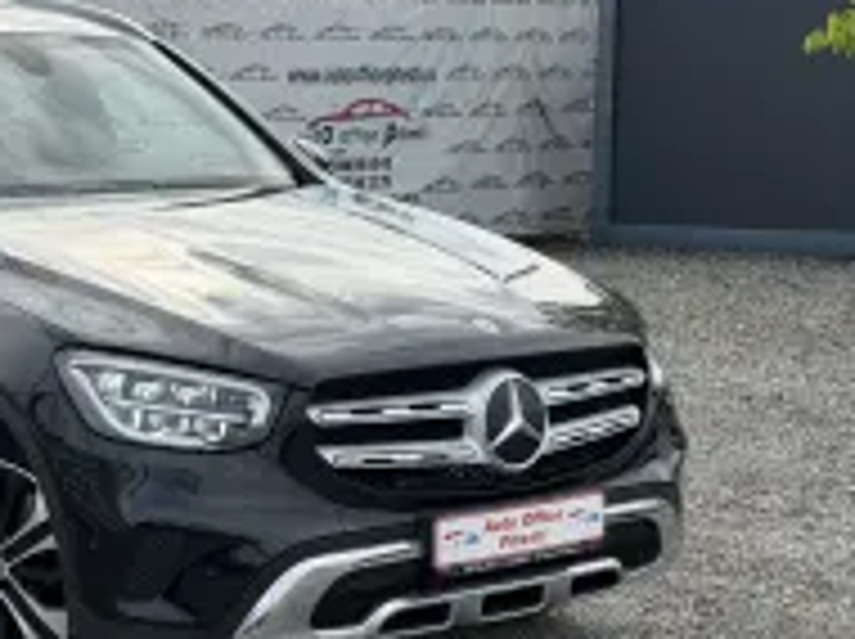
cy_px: 364
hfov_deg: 21.3
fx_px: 2245
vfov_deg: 16.2
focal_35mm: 91
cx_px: 153
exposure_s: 1/3226
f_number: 1.78
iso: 100
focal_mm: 6.76
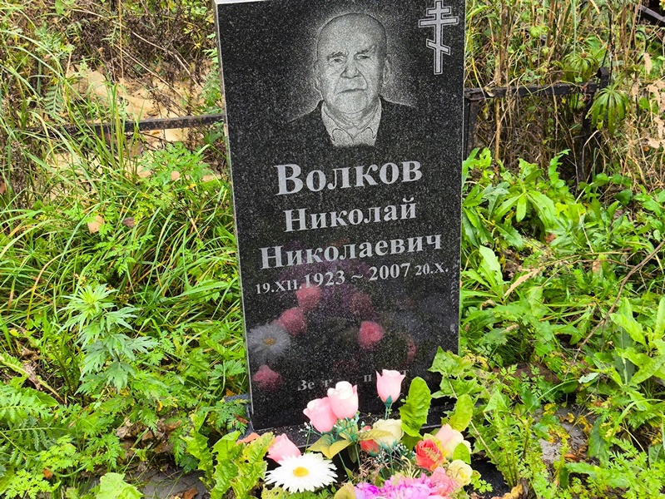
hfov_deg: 38.2
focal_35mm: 50
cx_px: 332
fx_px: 961
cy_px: 250
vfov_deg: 29.1
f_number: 1.7
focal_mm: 4.71
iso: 50
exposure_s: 1/155
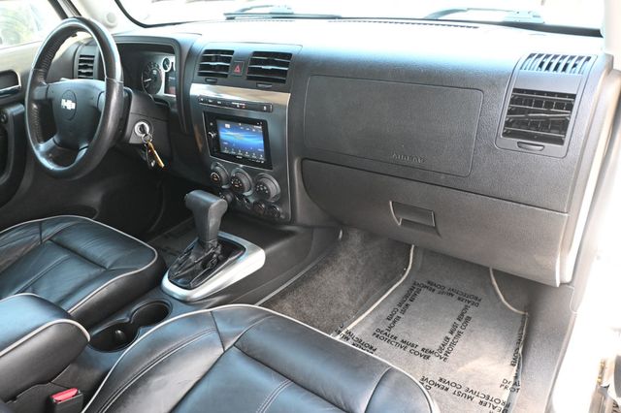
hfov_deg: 66.0
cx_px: 310
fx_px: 478
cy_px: 206
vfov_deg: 46.7
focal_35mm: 28
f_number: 3.8
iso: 2800
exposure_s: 1/125
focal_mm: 18.5
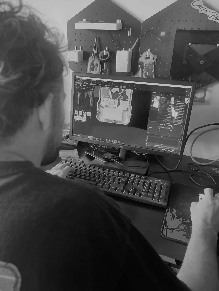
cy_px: 146
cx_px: 110
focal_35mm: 77
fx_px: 650
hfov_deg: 19.1
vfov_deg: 25.3
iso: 320
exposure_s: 1/60
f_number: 2.8
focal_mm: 9
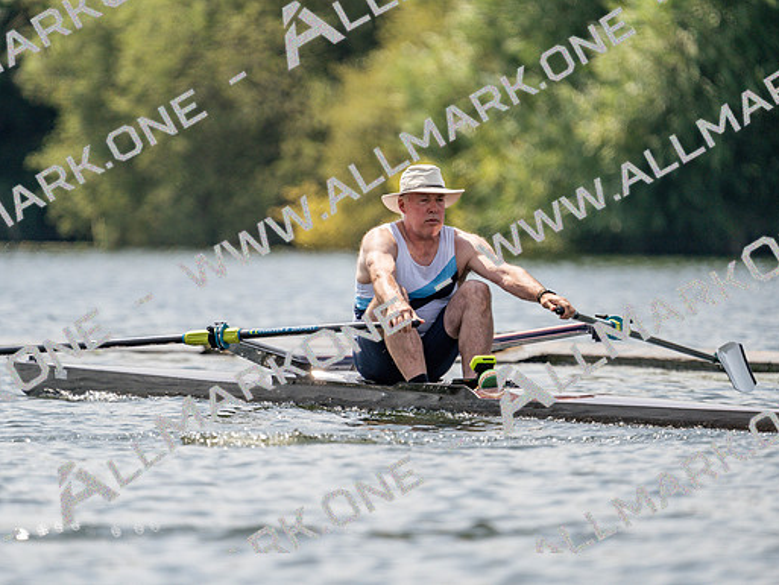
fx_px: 12830
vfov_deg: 2.6
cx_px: 366
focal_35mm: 570
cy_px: 292
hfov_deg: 3.5
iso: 250
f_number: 6.3
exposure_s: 1/1600
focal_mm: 524
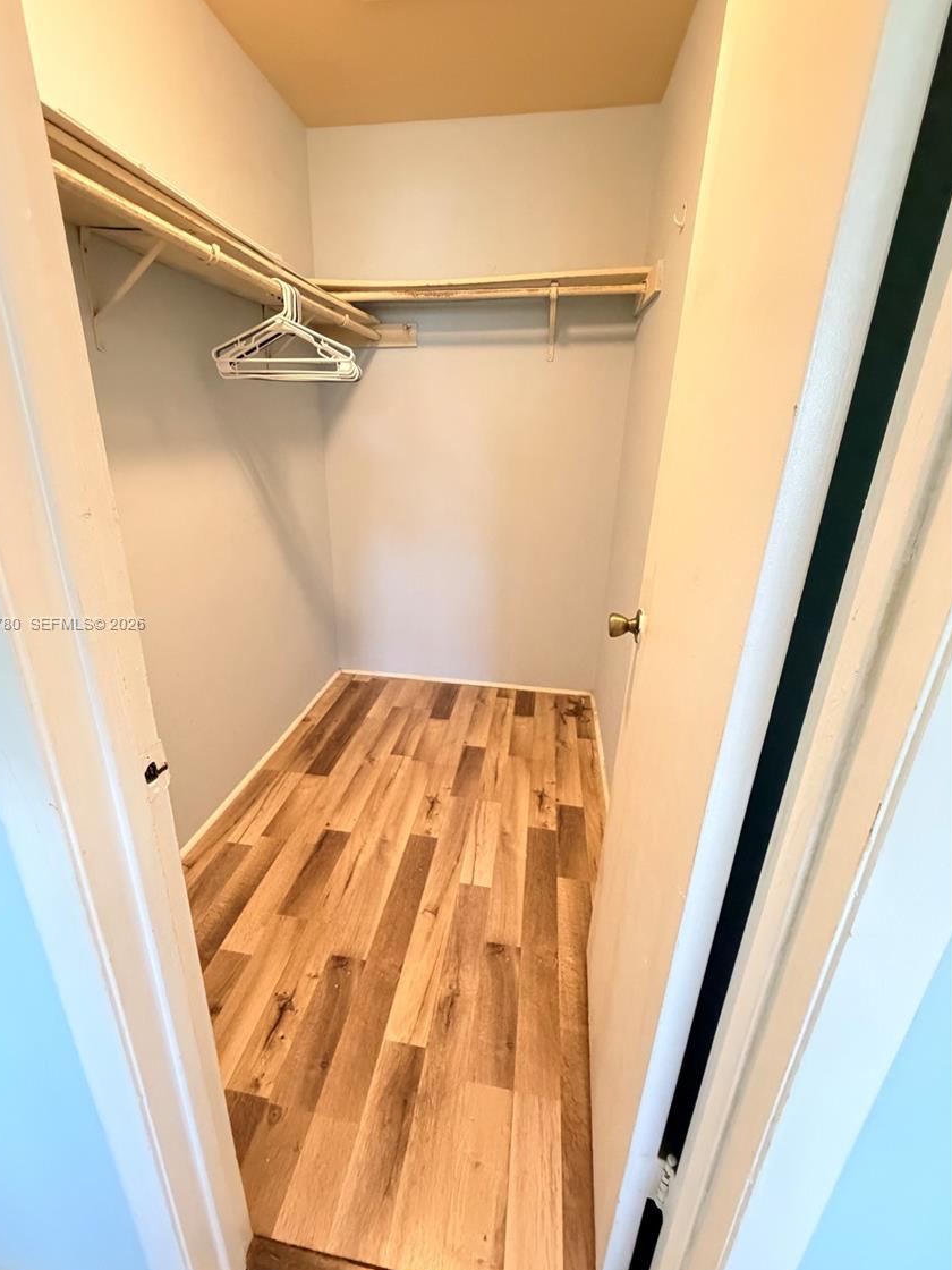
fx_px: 550
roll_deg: -0.6
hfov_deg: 81.6
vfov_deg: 98.2
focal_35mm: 15
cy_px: 625
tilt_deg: -20.2
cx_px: 444
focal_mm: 2.22
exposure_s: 1/40
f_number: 2.2
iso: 1000
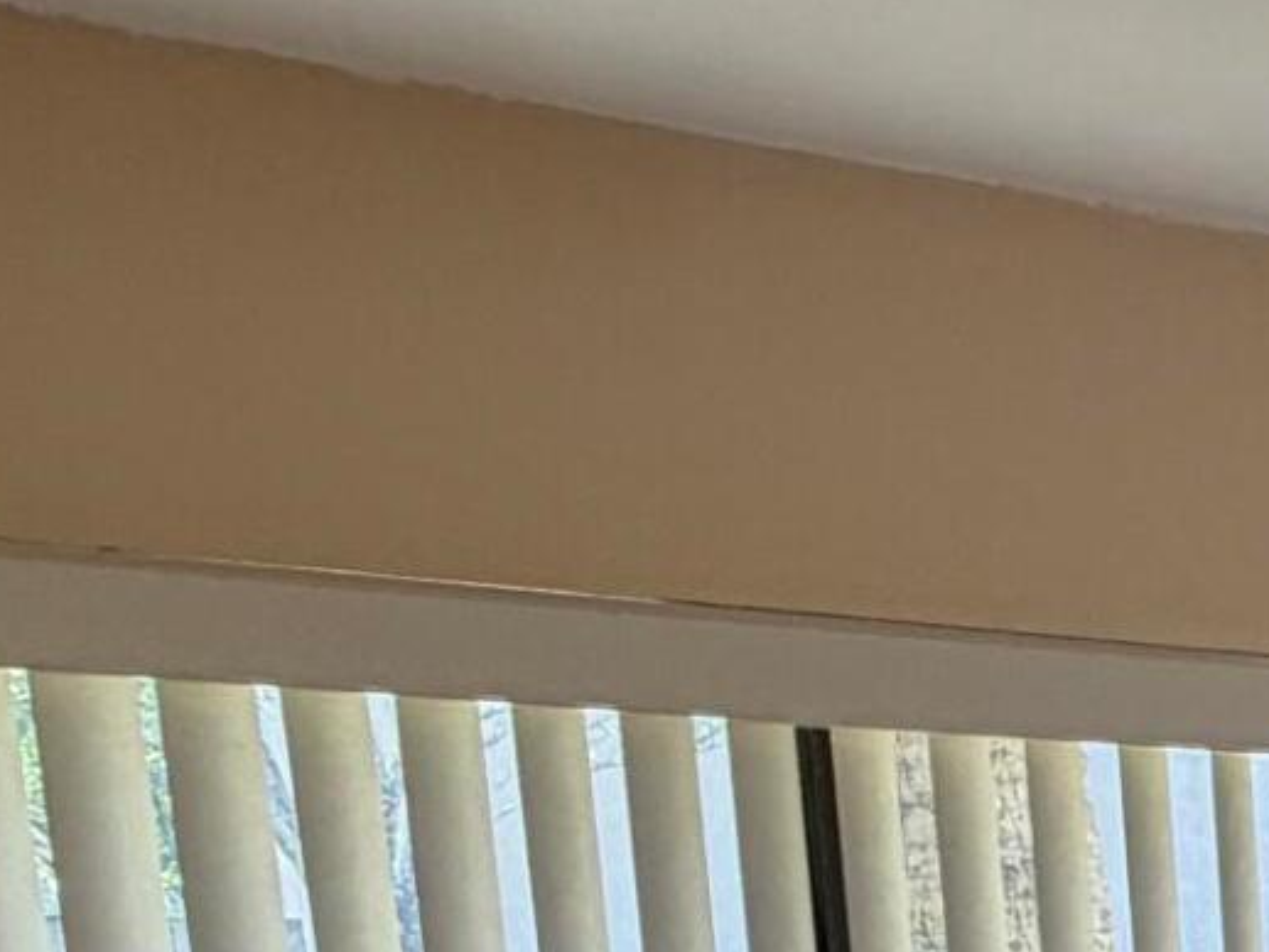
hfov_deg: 17.3
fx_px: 2860
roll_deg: -0.9
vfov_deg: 16.7
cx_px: 2599
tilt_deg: -10.6
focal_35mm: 78
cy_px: 1524
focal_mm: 2.22
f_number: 2.2
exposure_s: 1/120
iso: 125
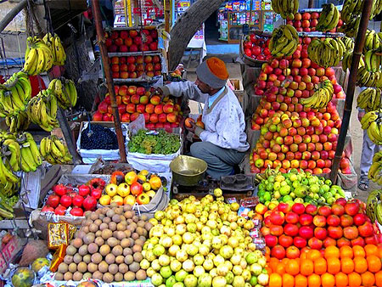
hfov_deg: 49.0
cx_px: 191
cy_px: 144
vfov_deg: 37.8
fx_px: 420
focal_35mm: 38
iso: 100
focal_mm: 8
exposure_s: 1/43
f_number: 2.8
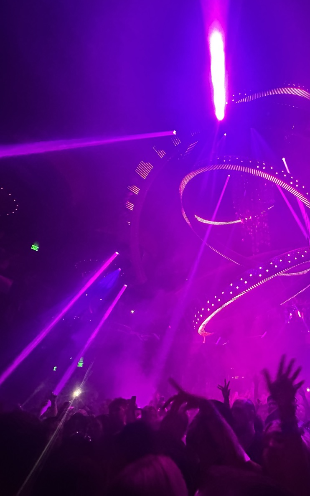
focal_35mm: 20
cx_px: 247
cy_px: 246
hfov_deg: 55.5
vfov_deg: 85.1
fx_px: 270
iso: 800
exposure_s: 1/40
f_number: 2.2
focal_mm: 2.22
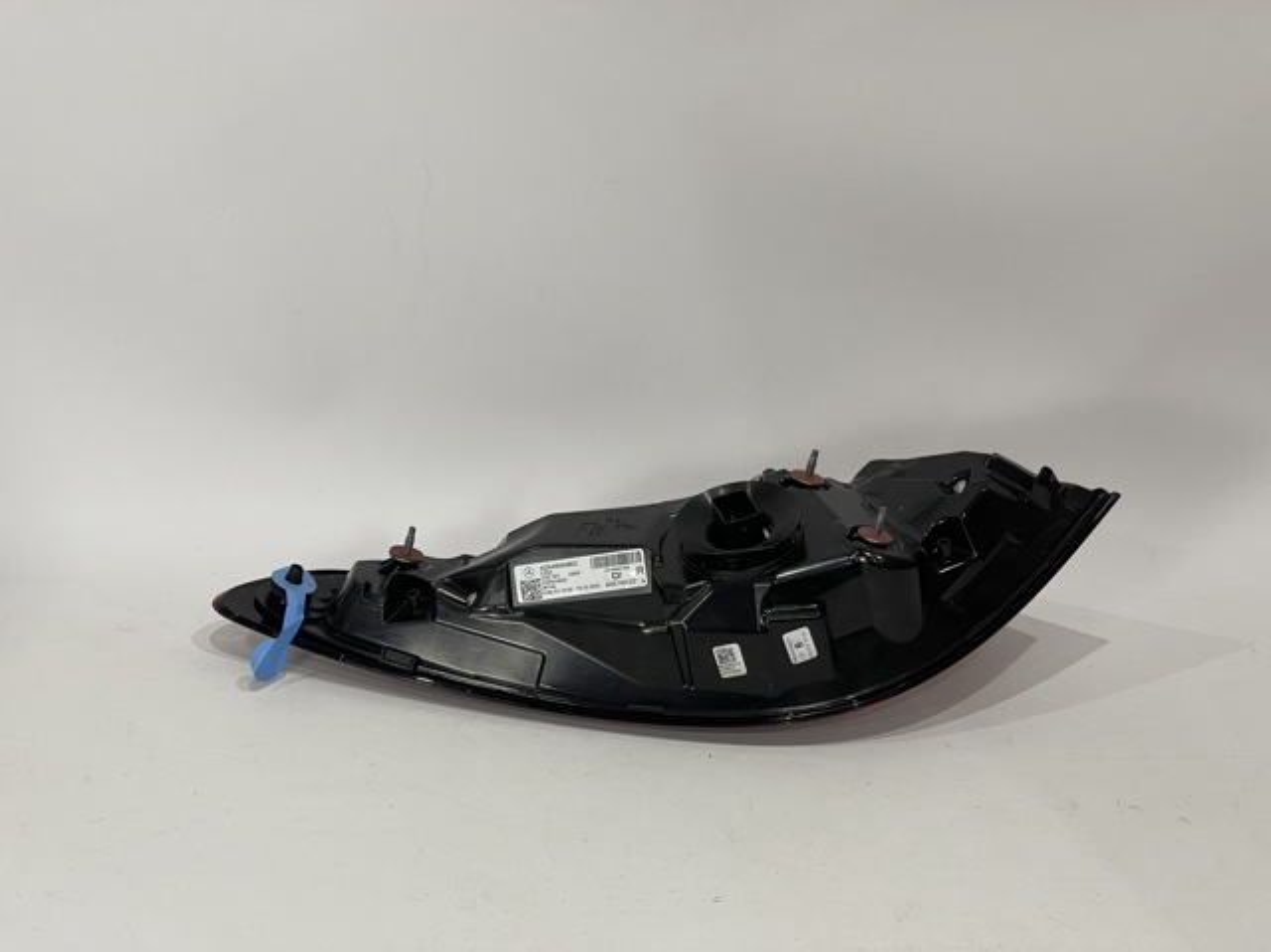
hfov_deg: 30.3
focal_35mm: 64
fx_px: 2348
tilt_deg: -26.9
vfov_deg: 22.9
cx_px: 636
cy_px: 476
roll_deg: -4.1
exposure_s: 1/50
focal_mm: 7.5
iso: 100
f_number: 2.2
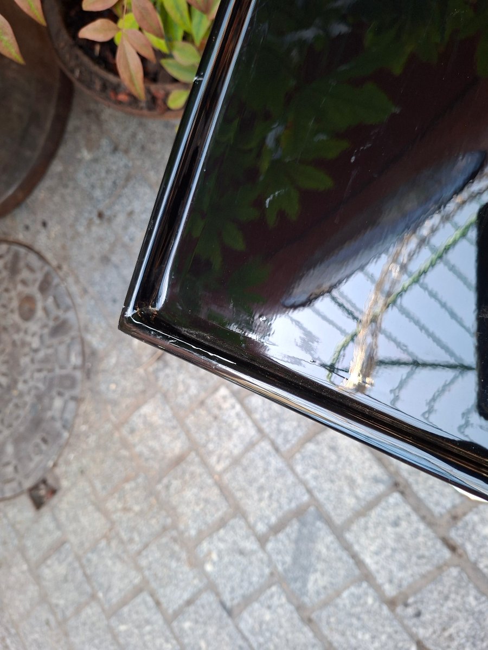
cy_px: 325
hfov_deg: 58.9
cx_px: 244
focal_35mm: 23
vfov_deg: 73.9
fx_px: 432
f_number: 1.8
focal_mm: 5.54
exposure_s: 1/100
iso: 320
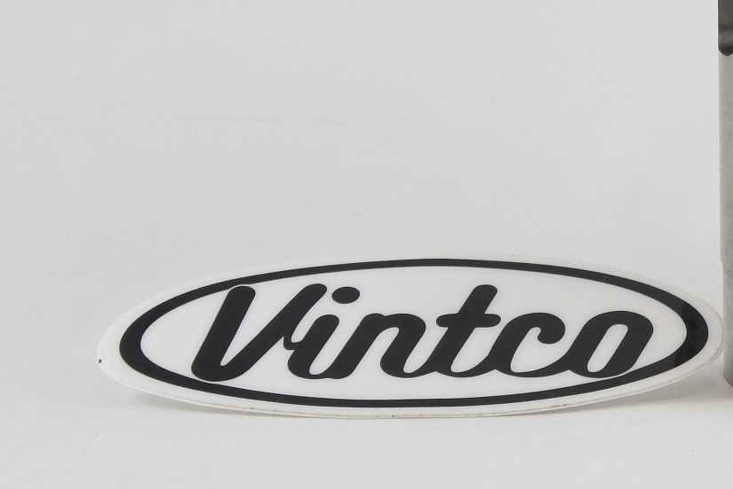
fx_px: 2220
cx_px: 669
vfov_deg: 12.5
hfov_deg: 18.4
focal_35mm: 109
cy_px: 120
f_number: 4.8
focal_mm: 21.8
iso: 500
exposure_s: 1/125
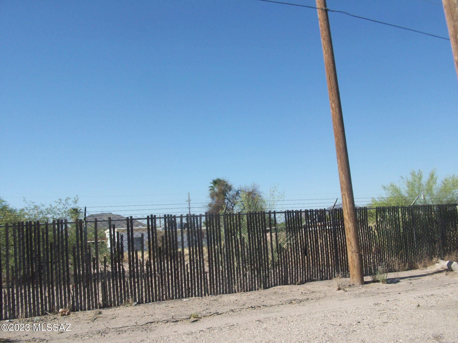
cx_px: 229
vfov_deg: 41.8
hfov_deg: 54.0
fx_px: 450
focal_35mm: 34
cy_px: 172
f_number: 5.5
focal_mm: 5.7
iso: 64
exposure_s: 1/313
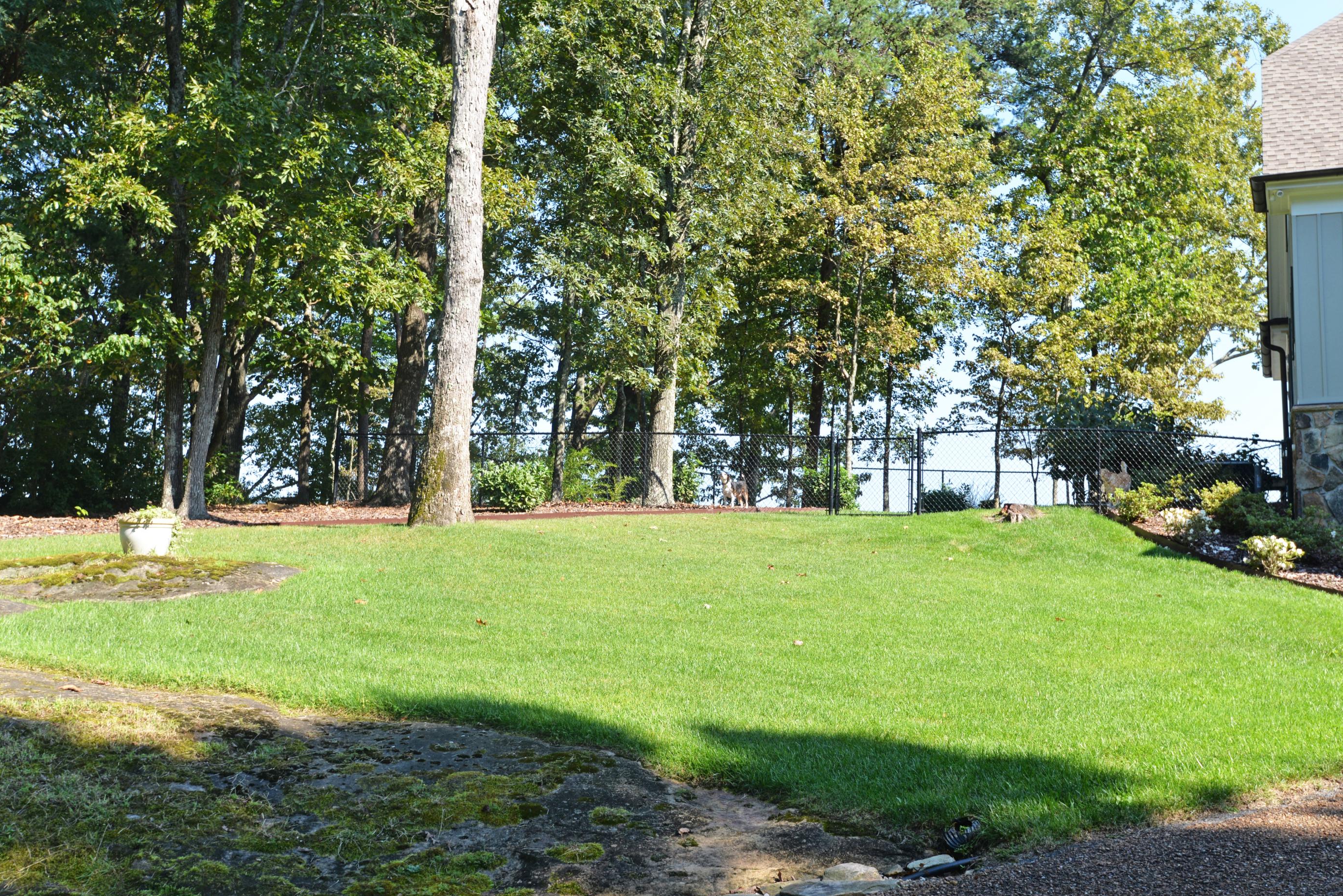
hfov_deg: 50.7
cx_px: 696
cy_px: 463
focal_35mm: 38
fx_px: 1418
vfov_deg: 35.1
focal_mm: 35
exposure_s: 1/200
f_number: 7.1
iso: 200
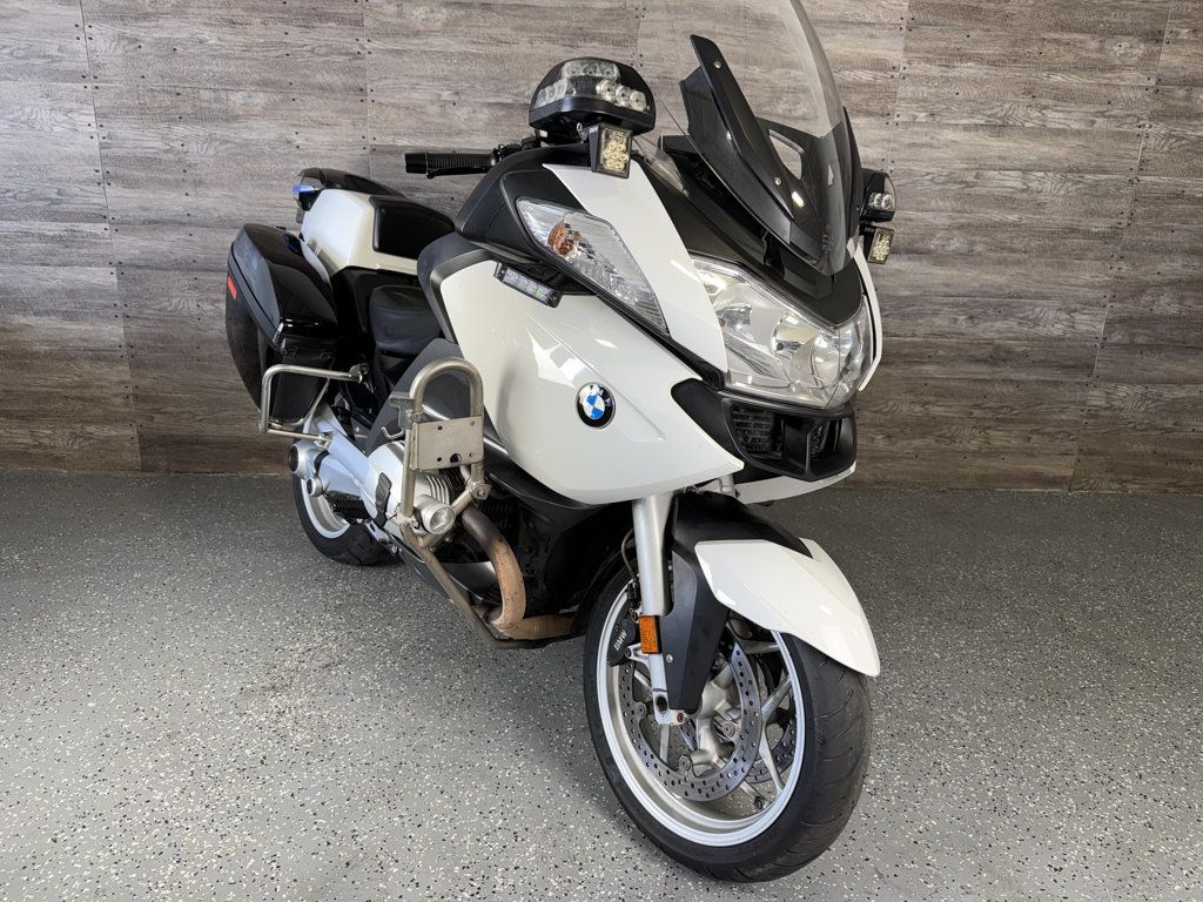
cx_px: 602
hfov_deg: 71.6
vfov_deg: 56.8
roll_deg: -2.1
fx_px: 834
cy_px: 451
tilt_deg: -16.8
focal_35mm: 24
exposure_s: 1/30
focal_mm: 6.76
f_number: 1.78
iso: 64
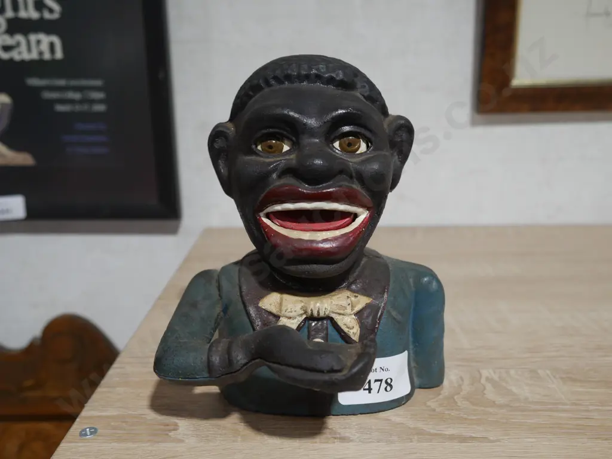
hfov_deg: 54.0
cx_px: 306
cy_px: 230
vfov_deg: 41.8
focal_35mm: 34
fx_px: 601
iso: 400
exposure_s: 1/60
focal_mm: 17
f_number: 4
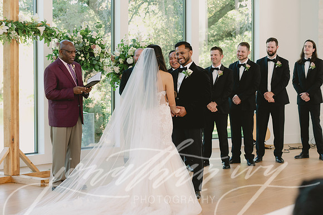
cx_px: 158
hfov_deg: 25.1
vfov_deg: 16.9
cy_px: 107
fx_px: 725
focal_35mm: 81
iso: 640
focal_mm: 78
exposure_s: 1/200
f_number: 2.8
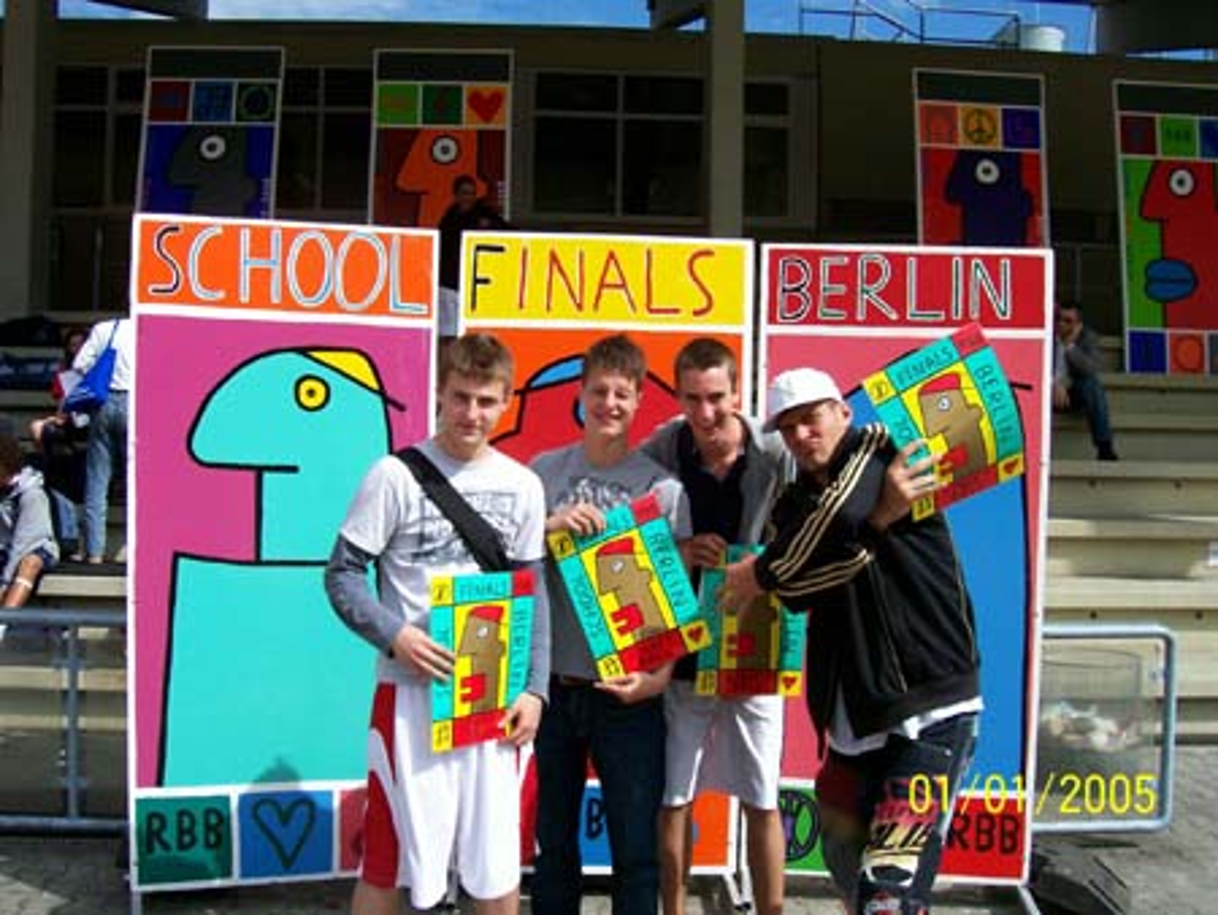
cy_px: 458
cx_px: 609
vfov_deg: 41.8
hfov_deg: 53.9
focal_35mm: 34
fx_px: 1197
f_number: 5.1
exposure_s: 1/740
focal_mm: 5.6
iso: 80
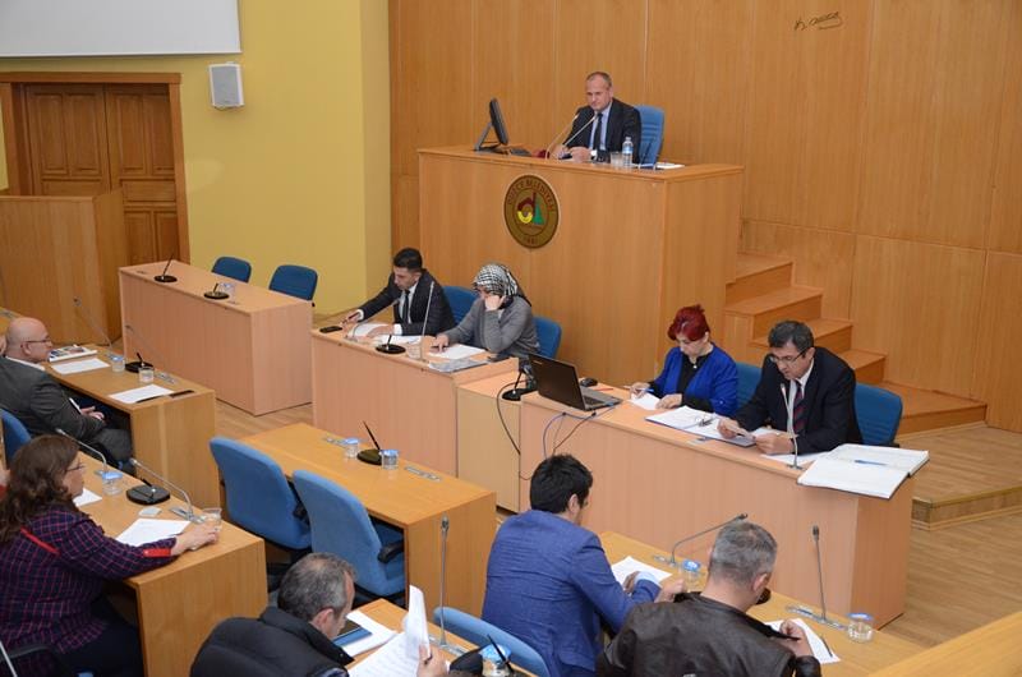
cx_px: 511
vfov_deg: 31.8
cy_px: 338
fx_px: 1190
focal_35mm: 42
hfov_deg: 46.5
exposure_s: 1/250
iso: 1250
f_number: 4
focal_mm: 28
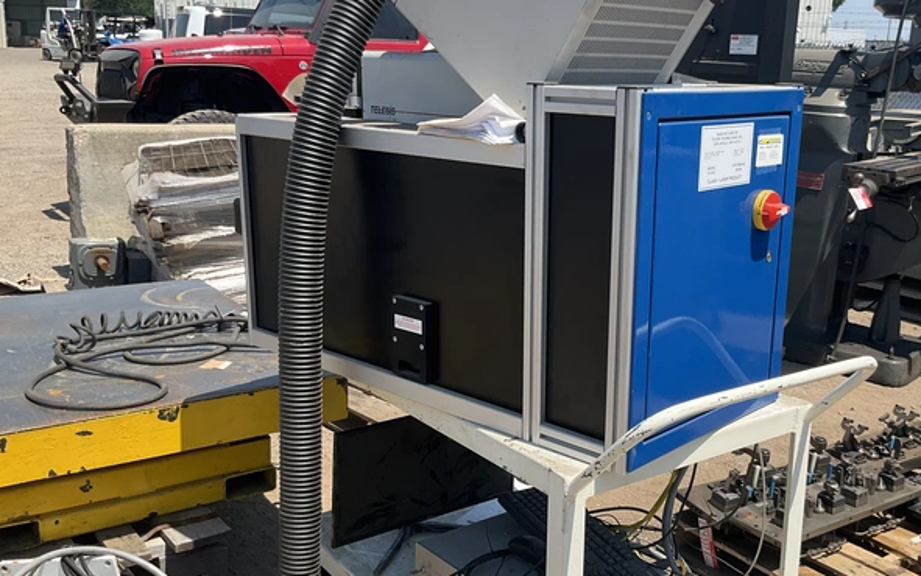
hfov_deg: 50.0
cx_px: 561
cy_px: 314
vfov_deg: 32.8
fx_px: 979
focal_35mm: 39
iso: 25
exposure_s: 1/1377
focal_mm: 3
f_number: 1.8
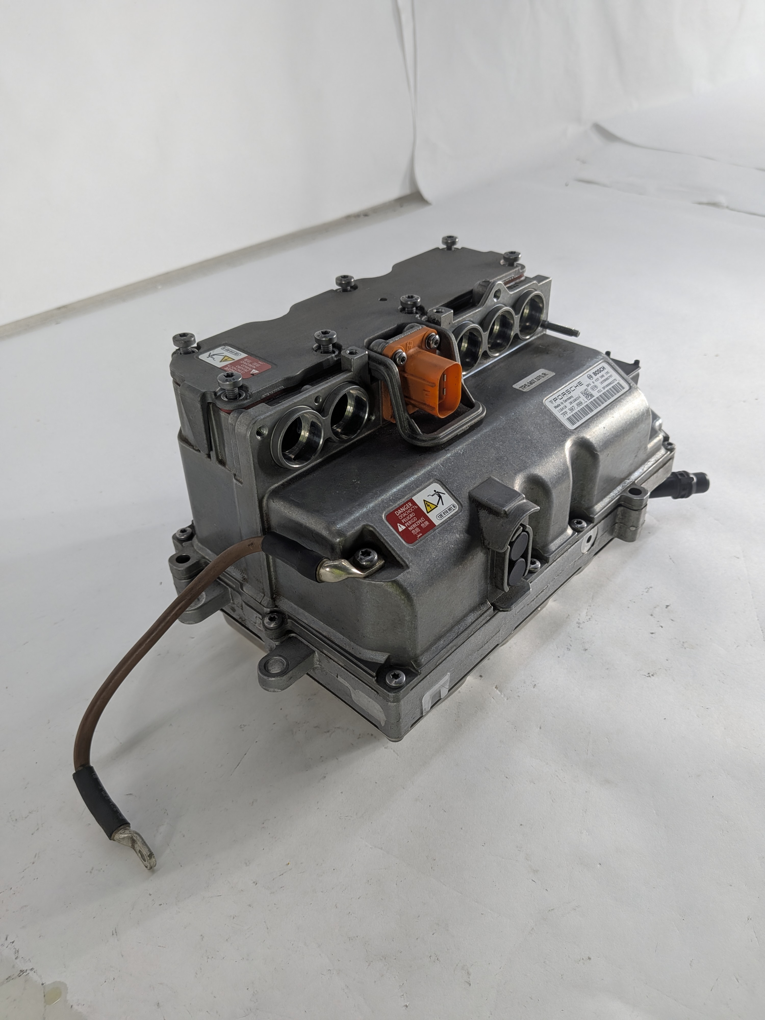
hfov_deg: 56.8
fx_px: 707
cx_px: 382
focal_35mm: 24
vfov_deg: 71.6
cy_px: 510
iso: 29
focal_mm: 4.53
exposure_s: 1/207
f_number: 1.7
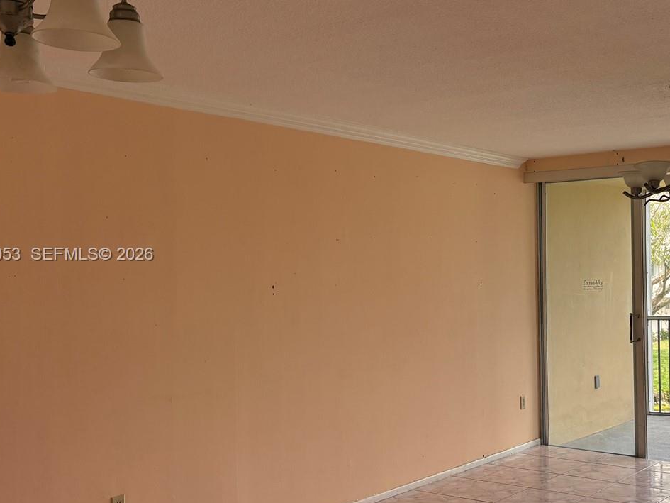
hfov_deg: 41.7
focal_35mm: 44
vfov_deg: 32.9
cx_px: 500
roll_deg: +0.1
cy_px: 255
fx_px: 852
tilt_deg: +1.0
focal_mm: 5.96
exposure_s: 1/419
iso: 64
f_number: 1.6
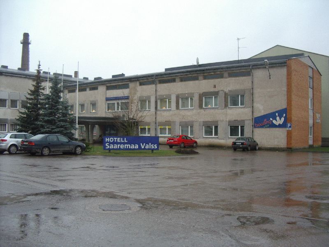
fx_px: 361
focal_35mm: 38
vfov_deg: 37.7
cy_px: 124
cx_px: 164
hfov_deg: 49.0
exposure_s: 1/80
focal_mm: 5.8
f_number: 2.6
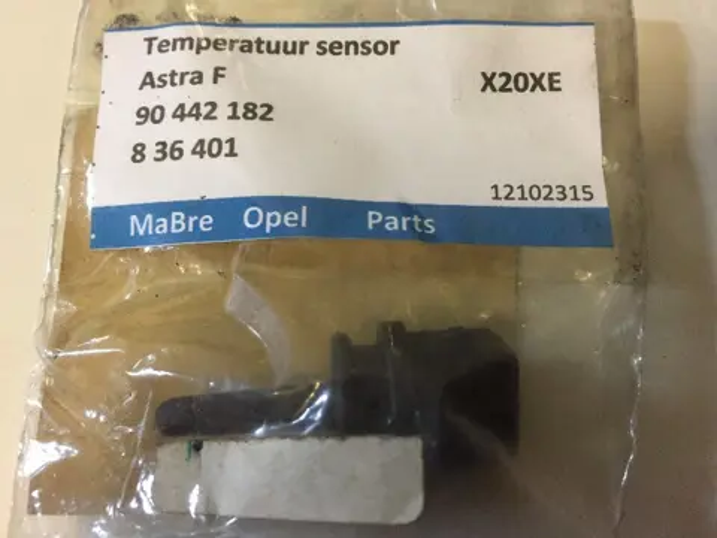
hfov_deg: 61.7
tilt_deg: -82.0
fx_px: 601
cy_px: 269
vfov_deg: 48.2
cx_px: 358
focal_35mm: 29
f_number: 2.2
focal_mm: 4.15
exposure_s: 1/25
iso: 250
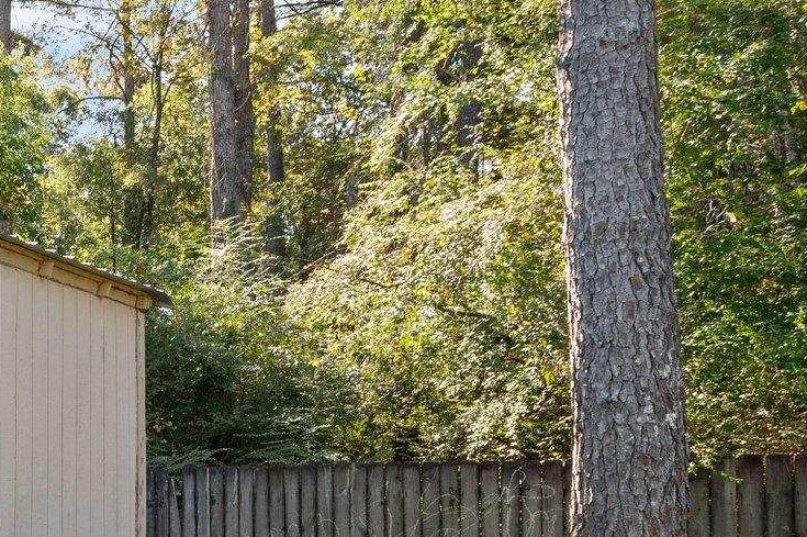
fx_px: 874
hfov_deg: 32.3
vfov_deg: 32.6
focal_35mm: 39
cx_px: -314
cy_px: 476
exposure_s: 1/125
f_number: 10
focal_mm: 14
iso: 320
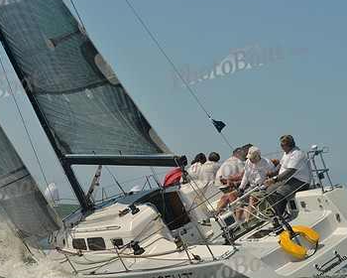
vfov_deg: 14.1
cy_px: 129
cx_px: 120
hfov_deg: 17.6
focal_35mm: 109
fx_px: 1119
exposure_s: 1/1000
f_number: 9
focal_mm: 70
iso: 280
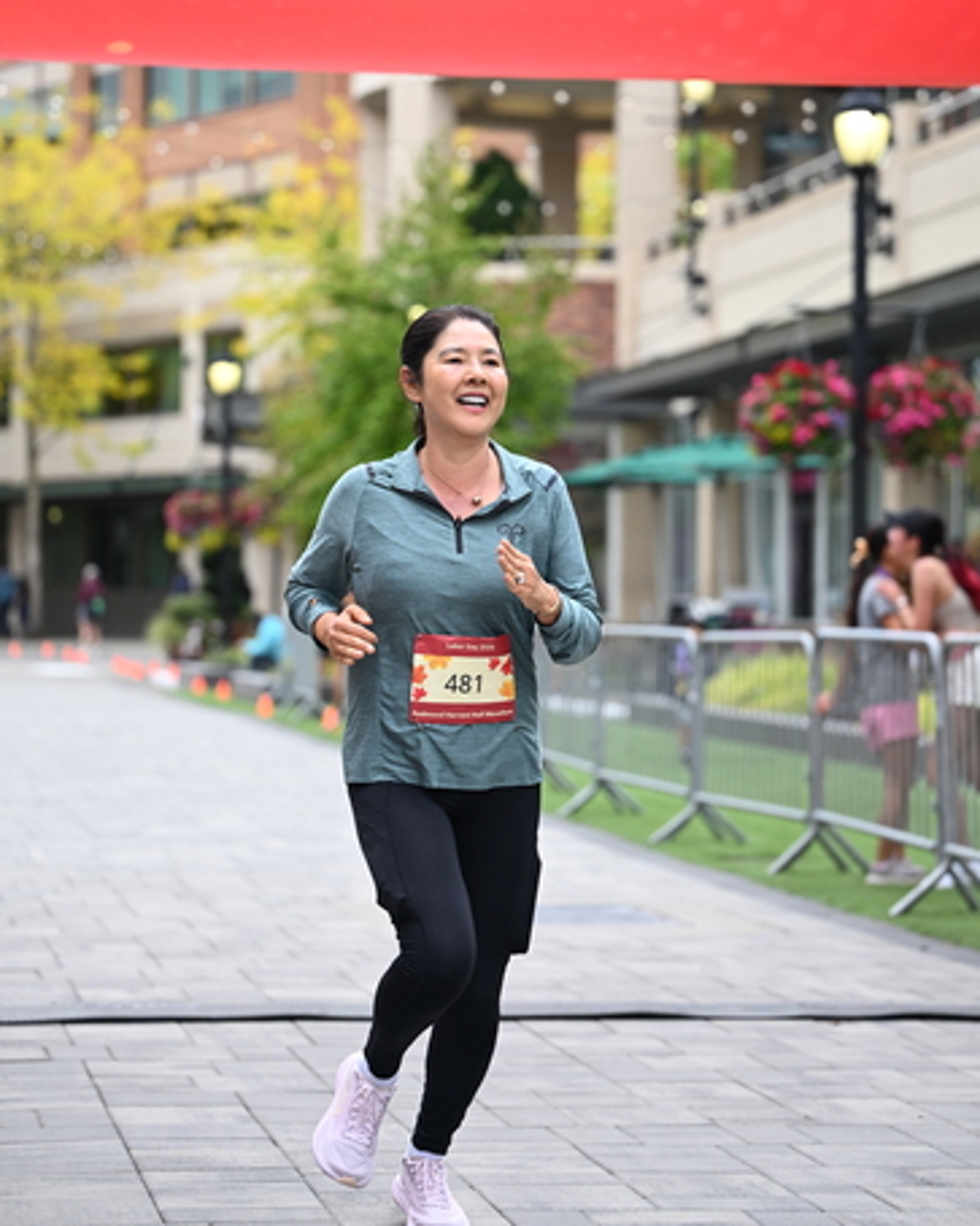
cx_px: 493
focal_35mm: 99
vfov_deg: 19.4
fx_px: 3590
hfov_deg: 15.5
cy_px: 513
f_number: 2.8
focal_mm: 87
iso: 640
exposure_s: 1/2000
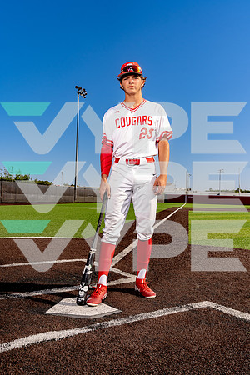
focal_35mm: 32
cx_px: 125
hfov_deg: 41.1
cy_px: 188
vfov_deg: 58.7
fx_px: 333
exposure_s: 1/250
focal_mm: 32
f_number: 8
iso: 100
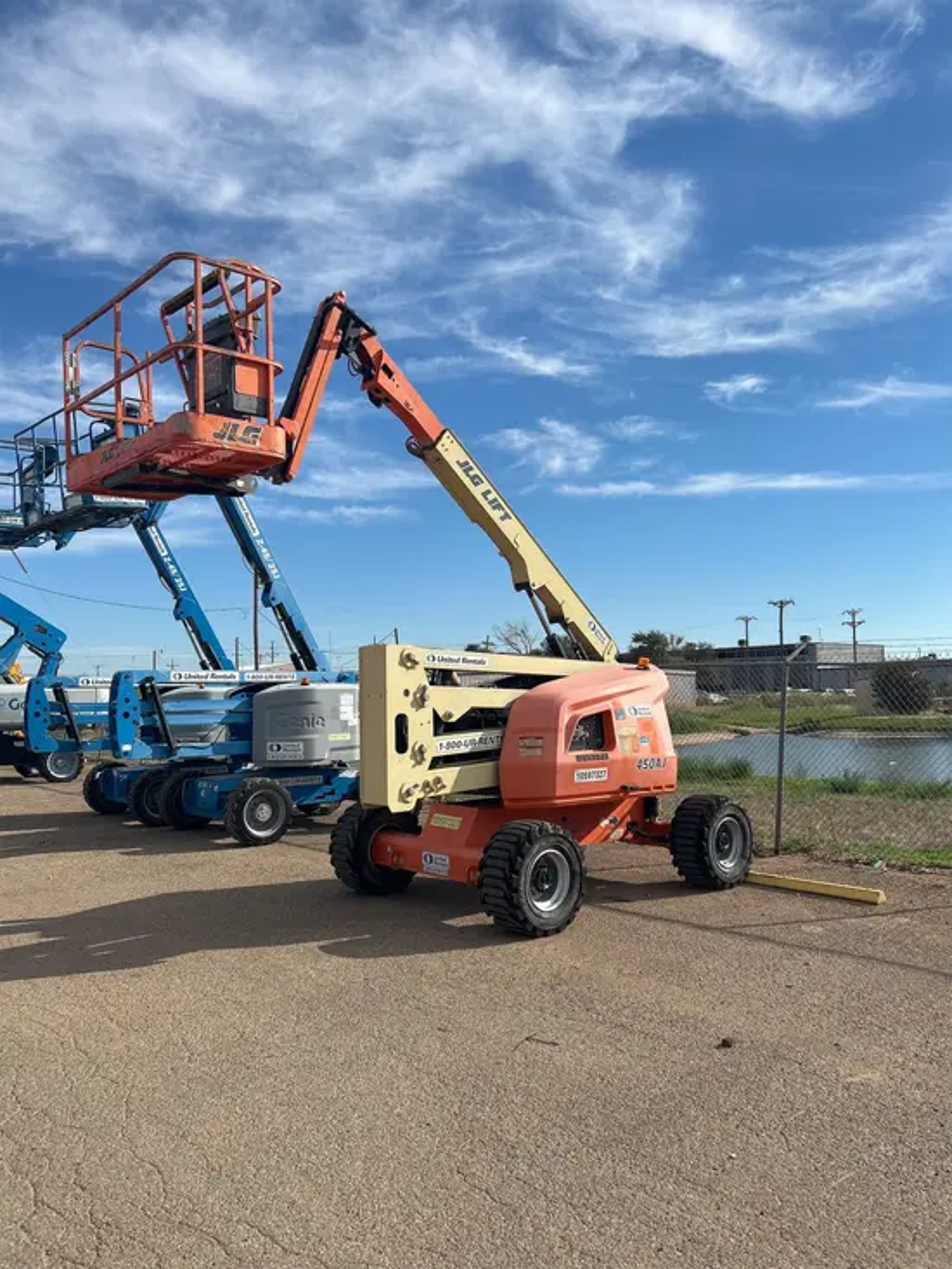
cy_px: 634
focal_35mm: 26
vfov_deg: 67.3
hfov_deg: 53.1
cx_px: 476
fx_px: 953
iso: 50
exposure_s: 1/5319
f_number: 1.5
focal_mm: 5.7
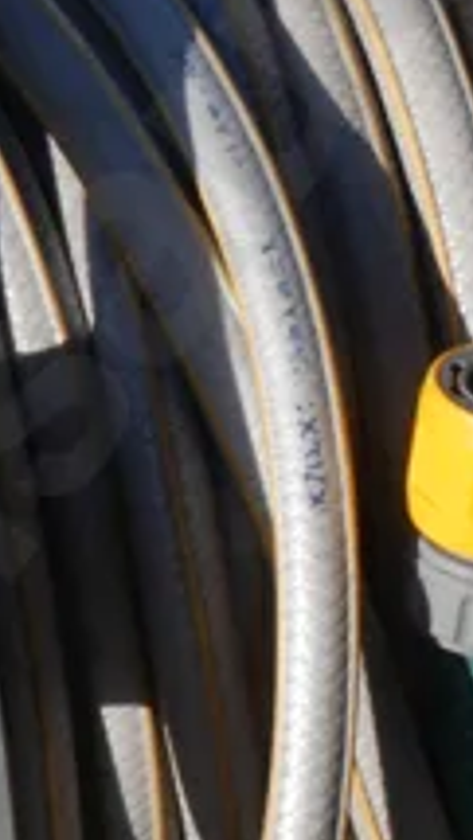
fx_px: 5773
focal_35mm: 259
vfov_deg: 8.3
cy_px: 74
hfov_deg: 4.7
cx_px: 280
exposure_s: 1/320
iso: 200
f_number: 9
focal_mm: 25
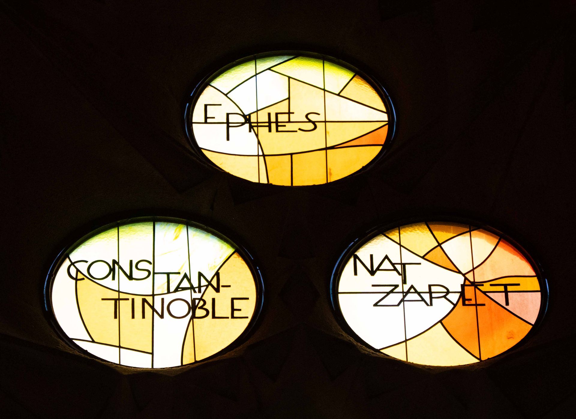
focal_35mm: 277
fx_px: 4559
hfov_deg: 7.2
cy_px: 167
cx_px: 288
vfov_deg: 5.3
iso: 8000
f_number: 6.3
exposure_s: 1/1000
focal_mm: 200
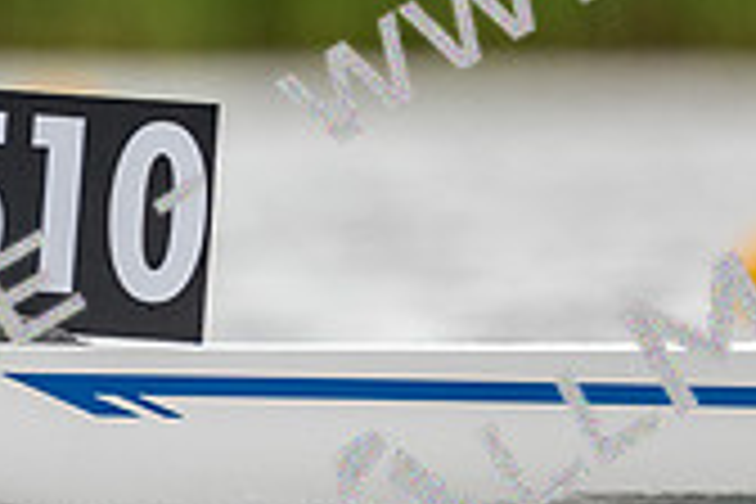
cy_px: 218
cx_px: -50
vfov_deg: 0.4
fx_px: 65200
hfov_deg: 0.7
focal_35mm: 3105
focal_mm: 600
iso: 200
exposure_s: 1/1600
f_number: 4
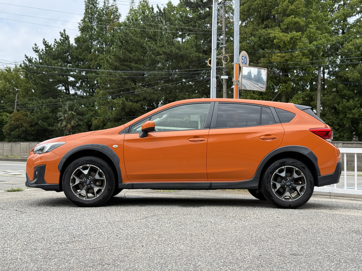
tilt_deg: +2.0
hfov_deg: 39.7
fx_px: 502
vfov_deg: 30.3
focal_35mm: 48
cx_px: 181
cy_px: 136
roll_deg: -1.0
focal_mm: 6.76
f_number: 1.78
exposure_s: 1/2088
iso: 80
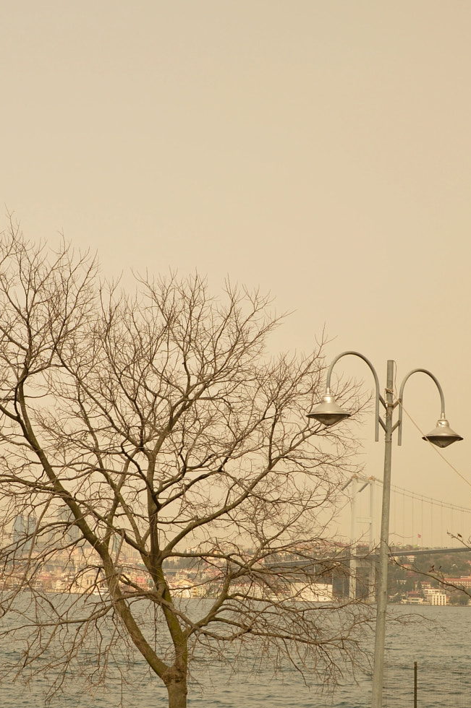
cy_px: 422
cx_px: 182
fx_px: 964
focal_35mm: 49
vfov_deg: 40.2
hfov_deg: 27.4
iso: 100
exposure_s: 1/100
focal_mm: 20
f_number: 9
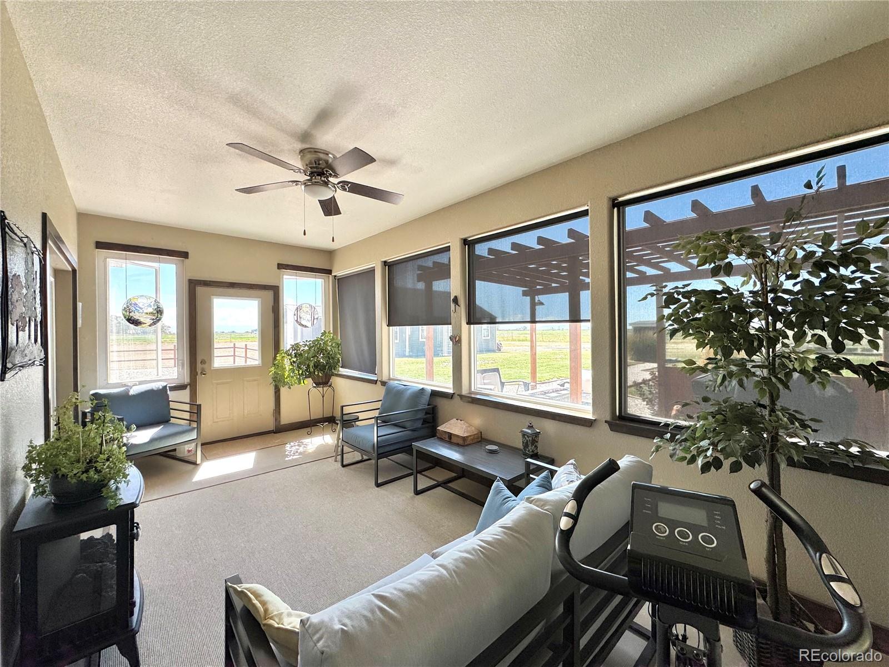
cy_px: 334
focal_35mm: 14
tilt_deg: -1.3
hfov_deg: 102.1
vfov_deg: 85.7
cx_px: 444
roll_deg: +0.1
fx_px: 360
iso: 40
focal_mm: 2.22
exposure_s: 1/162
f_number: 2.2
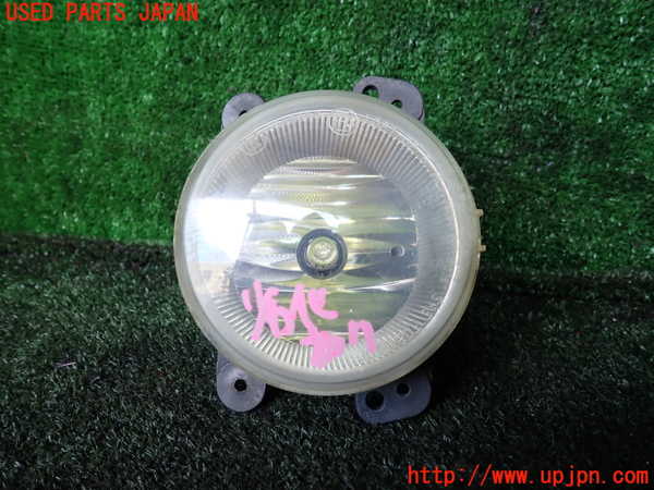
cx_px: 327
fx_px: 472
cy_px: 245
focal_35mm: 25
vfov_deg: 54.9
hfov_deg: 69.4
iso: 100
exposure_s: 1/60
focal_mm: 4.5
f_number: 2
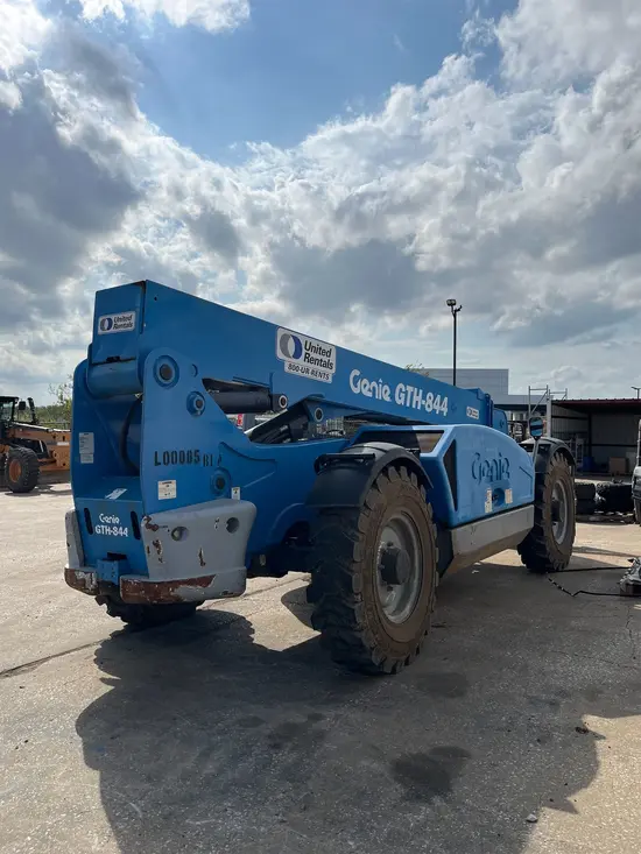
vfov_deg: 67.3
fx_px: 642
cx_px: 320
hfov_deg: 53.1
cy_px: 427
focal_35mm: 26
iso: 50
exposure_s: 1/11905
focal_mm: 5.1
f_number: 1.6
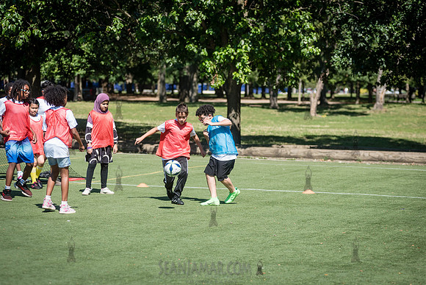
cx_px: 213
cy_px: 142
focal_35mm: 120
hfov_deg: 17.1
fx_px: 1420
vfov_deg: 11.4
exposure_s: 1/1600
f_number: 4
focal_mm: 120
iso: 200
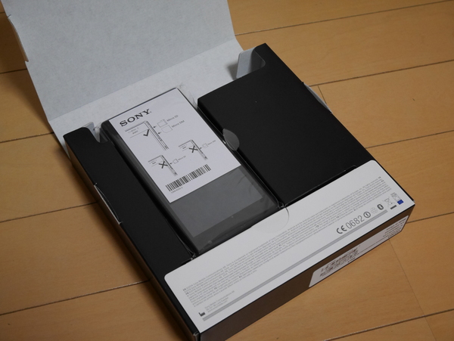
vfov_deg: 26.1
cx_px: 227
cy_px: 170
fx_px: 735
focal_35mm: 56
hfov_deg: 34.3
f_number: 5.4
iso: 2000
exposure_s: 1/60
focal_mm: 28
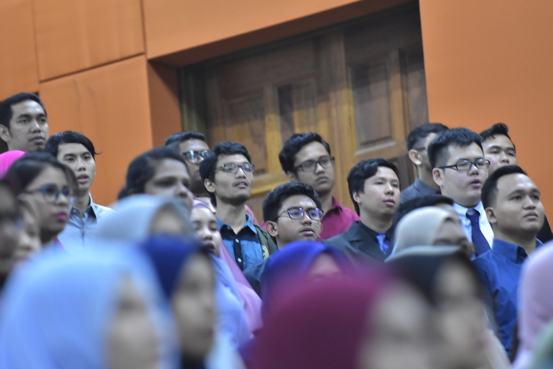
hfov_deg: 7.0
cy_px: 185
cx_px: 280
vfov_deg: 4.7
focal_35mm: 295
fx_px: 4527
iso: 2500
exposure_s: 1/100
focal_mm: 175
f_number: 2.8
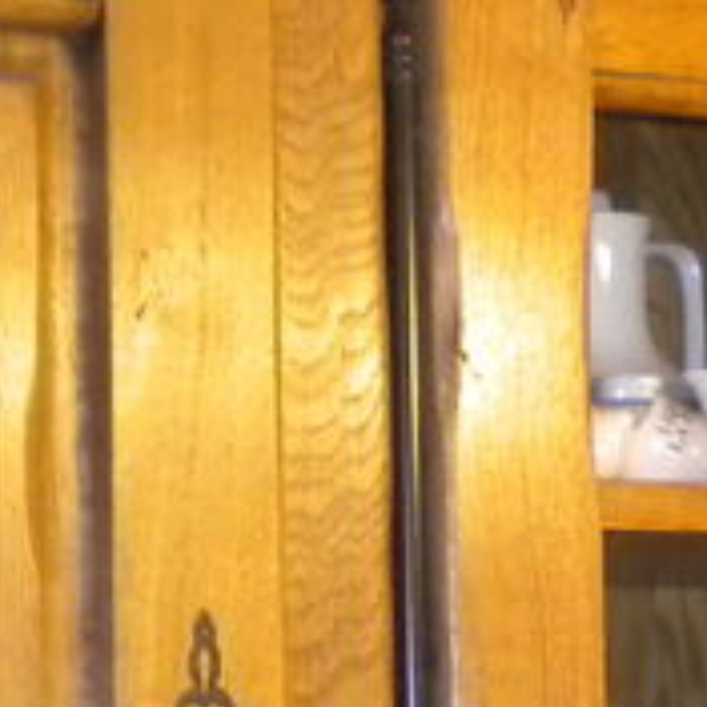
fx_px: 4067
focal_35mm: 176
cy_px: 599
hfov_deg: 9.9
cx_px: 671
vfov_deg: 9.9
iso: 400
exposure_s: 1/30
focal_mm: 6.3
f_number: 3.1
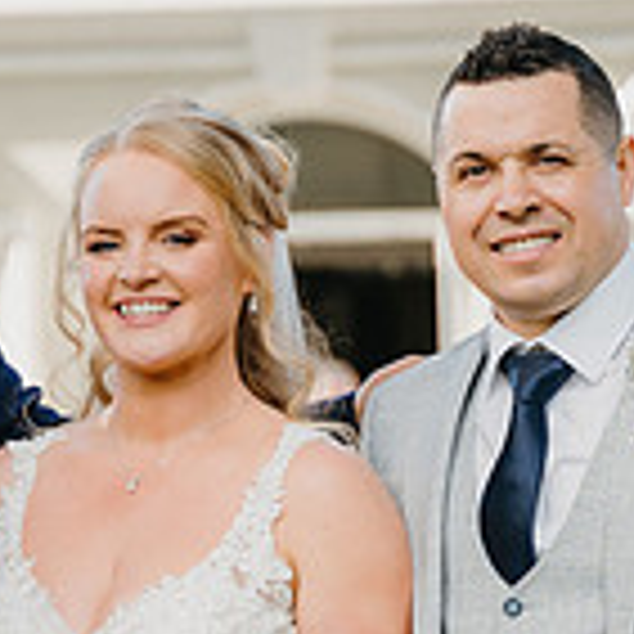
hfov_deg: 6.7
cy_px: 645
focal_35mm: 262
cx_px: 261
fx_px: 5429
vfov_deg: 6.7
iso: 250
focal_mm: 75
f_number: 2.8
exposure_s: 1/1000
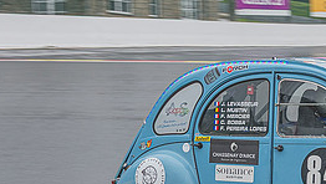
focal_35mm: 113
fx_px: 978
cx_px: 401
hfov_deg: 17.9
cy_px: 189
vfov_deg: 10.7
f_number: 5
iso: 160
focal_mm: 28
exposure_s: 1/200
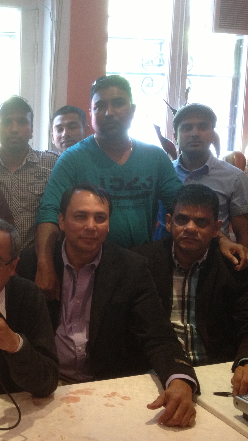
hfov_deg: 22.0
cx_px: -35
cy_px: 220
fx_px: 596
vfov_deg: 40.6
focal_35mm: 51
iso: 200
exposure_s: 1/20
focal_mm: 4.28
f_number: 2.4
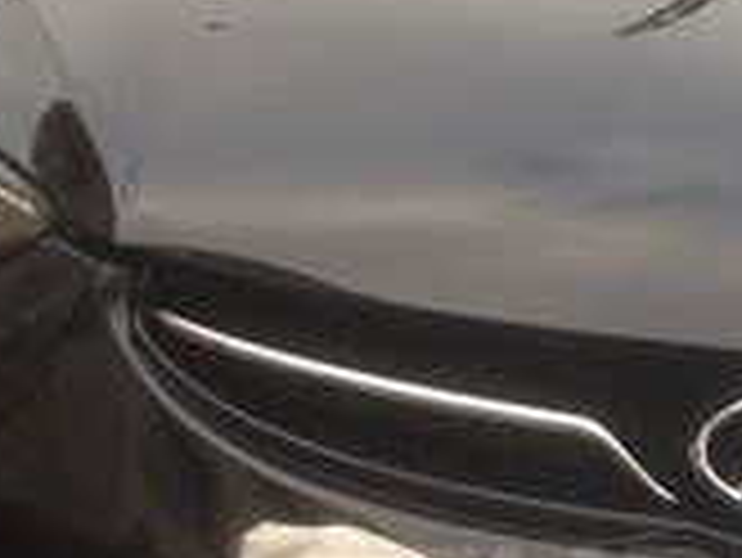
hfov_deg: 14.5
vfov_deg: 11.1
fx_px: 2832
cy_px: 614
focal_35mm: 132
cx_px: 836
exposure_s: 1/120
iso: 80
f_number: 2.4
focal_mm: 4.12
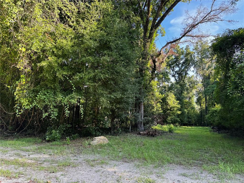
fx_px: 169
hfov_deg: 71.6
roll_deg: -4.5
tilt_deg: +9.0
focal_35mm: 24
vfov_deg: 56.8
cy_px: 92
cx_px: 122
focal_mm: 6.76
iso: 80
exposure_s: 1/228
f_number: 1.78
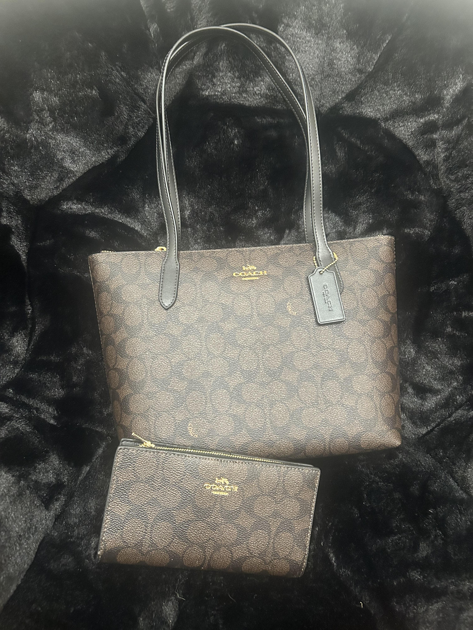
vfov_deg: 67.3
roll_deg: -2.9
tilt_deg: -36.0
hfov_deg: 53.1
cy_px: 315
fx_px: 474
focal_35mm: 26
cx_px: 236
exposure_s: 1/40
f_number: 1.5
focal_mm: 5.7
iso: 640
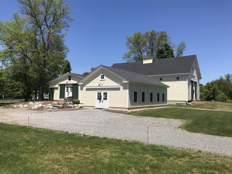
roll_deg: -0.7
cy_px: 87
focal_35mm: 28
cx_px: 116
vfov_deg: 49.7
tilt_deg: +0.8
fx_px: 188
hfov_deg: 63.4
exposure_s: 1/2817
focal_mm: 3.99
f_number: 1.8
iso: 20
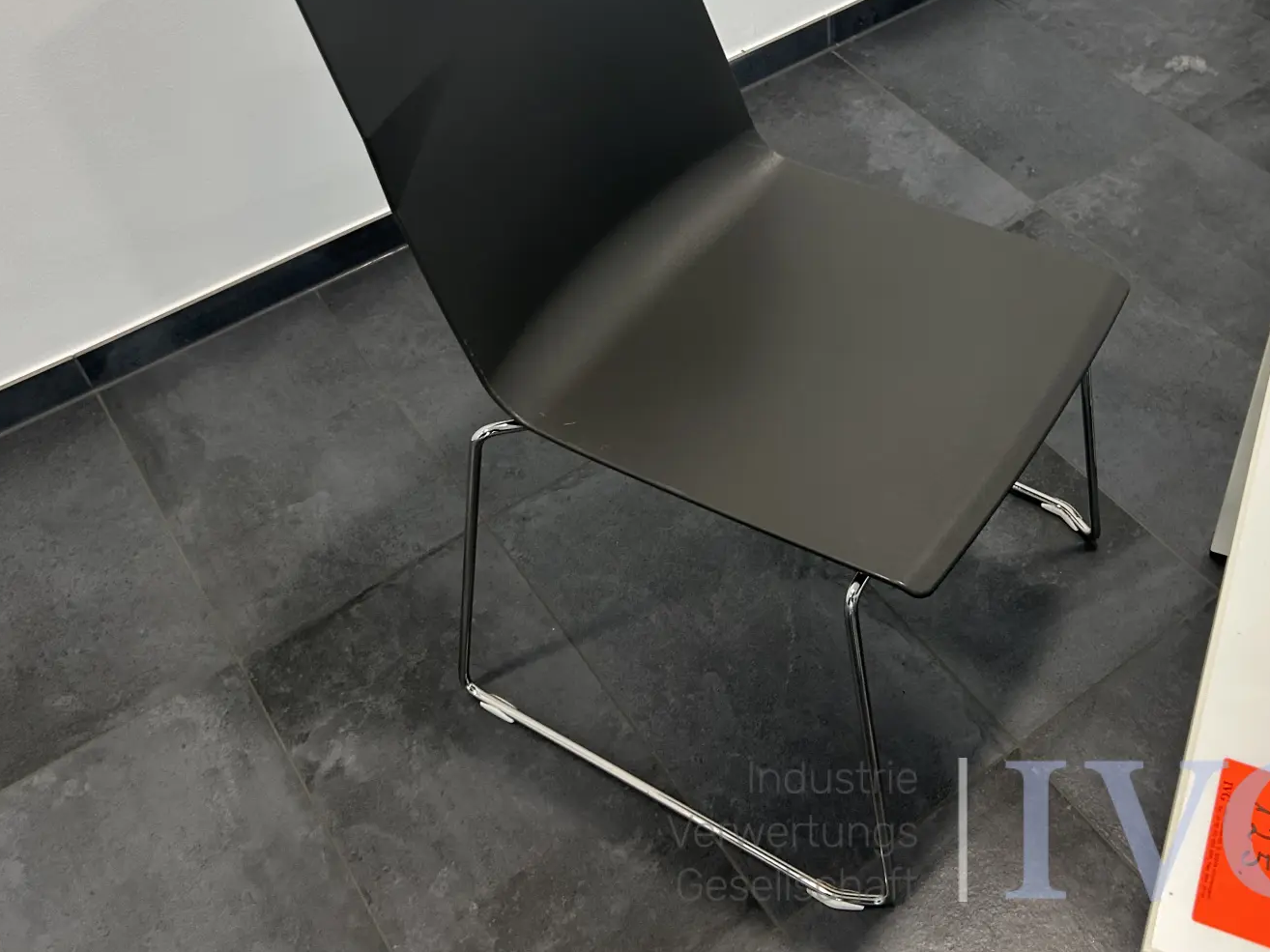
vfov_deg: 37.4
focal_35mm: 38
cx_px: 805
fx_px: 1394
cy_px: 345
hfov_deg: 48.5
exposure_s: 1/100
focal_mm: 5.7
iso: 100
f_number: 1.5
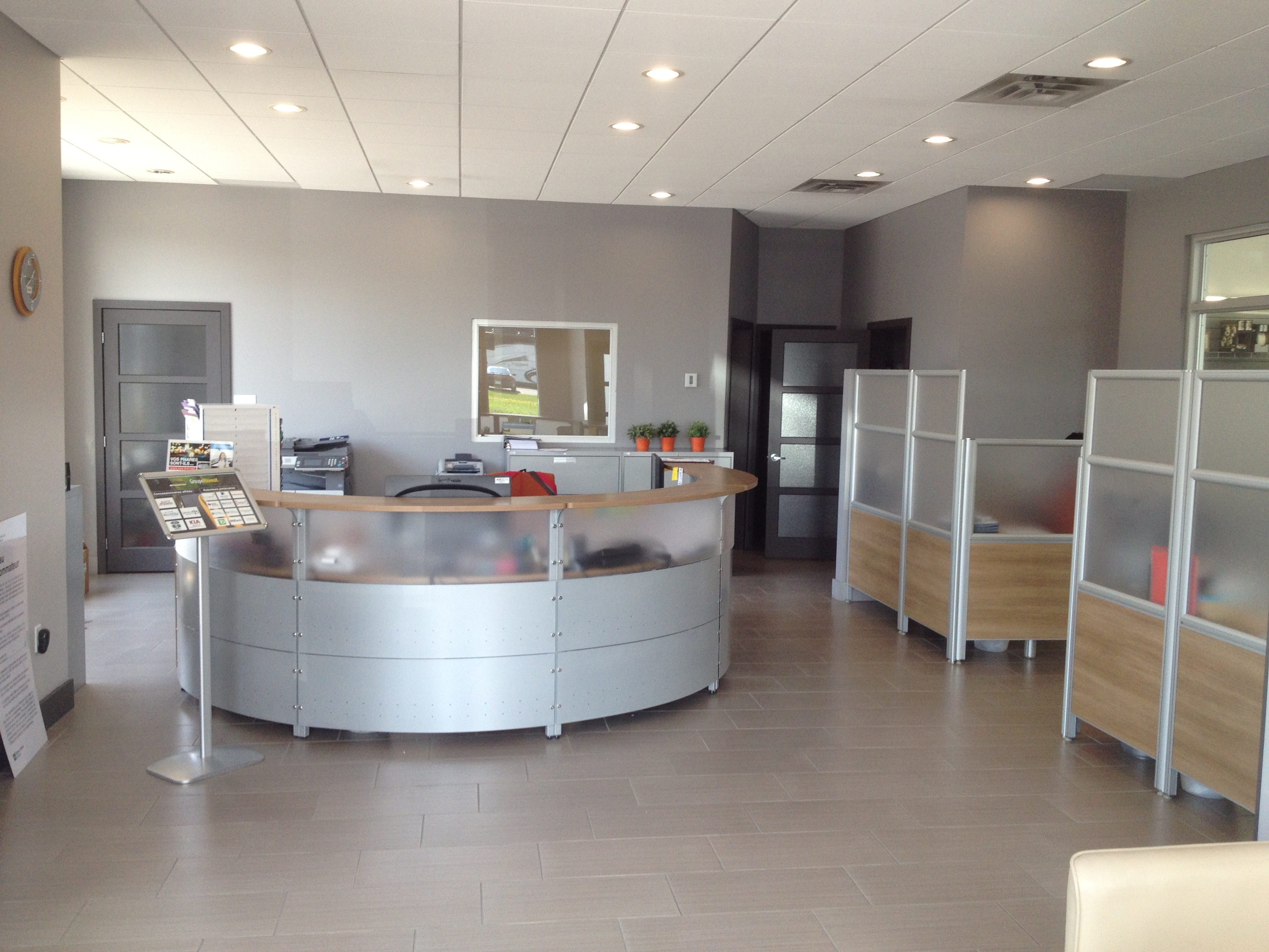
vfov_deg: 40.7
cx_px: 634
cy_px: 476
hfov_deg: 52.6
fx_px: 1283
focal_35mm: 35
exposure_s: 1/120
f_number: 2.4
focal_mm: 4.28
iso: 80
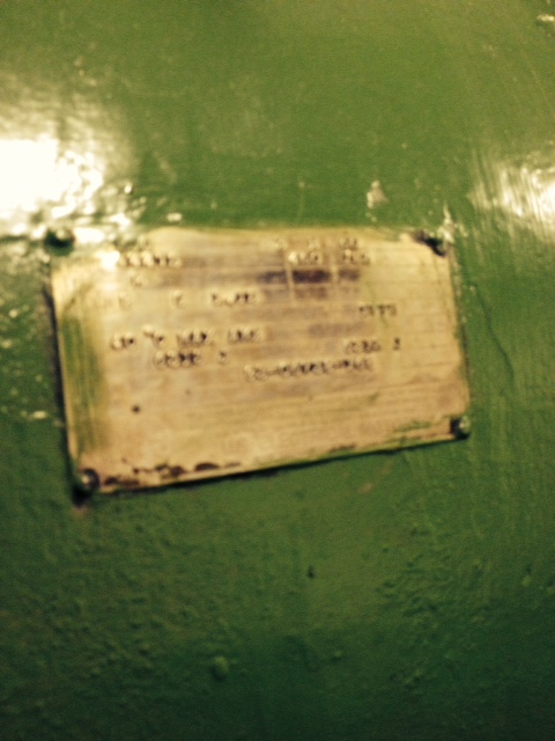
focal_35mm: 35
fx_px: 748
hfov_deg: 40.7
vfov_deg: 52.6
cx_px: 278
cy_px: 370
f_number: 2.4
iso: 200
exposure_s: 1/20
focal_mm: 4.28
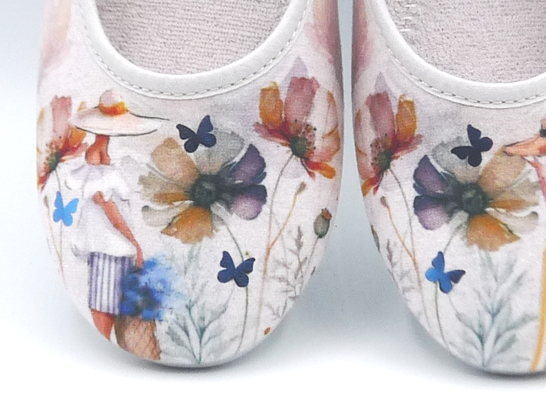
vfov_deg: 14.9
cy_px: 171
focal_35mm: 99
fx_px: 1562
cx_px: 332
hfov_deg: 19.8
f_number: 4.5
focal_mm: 4.9
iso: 100
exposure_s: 1/250
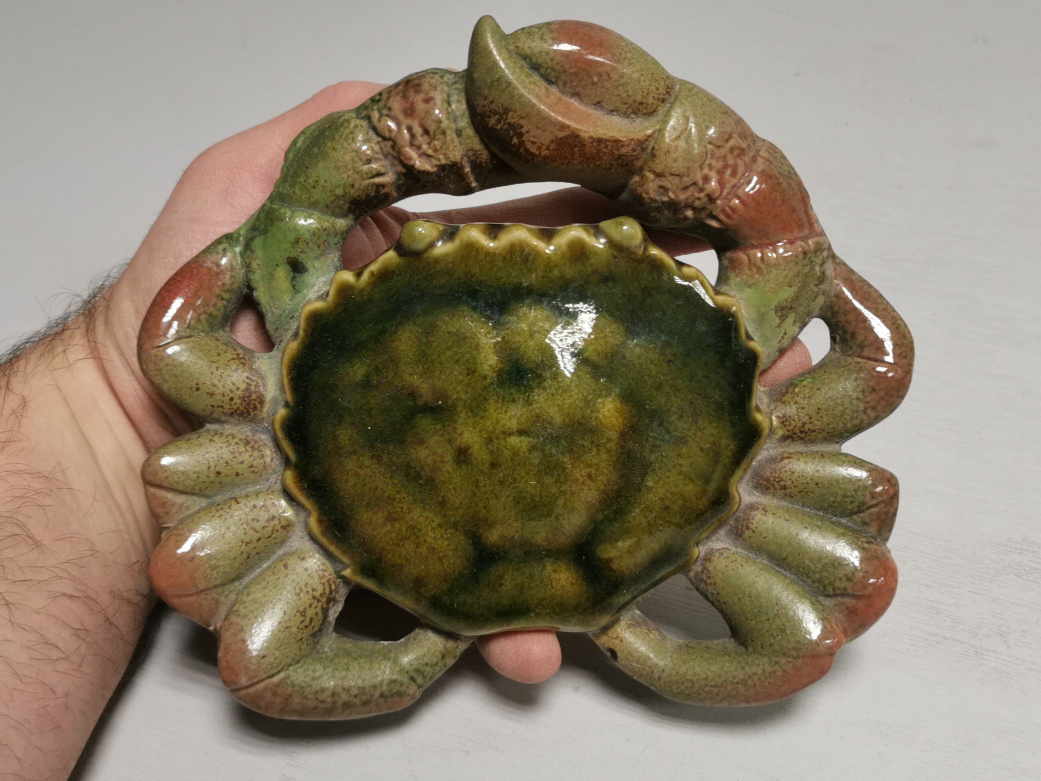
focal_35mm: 48
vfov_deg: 30.3
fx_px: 1443
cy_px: 390
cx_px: 520
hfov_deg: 39.7
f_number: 1.8
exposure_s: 1/69
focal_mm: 5.58
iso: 100
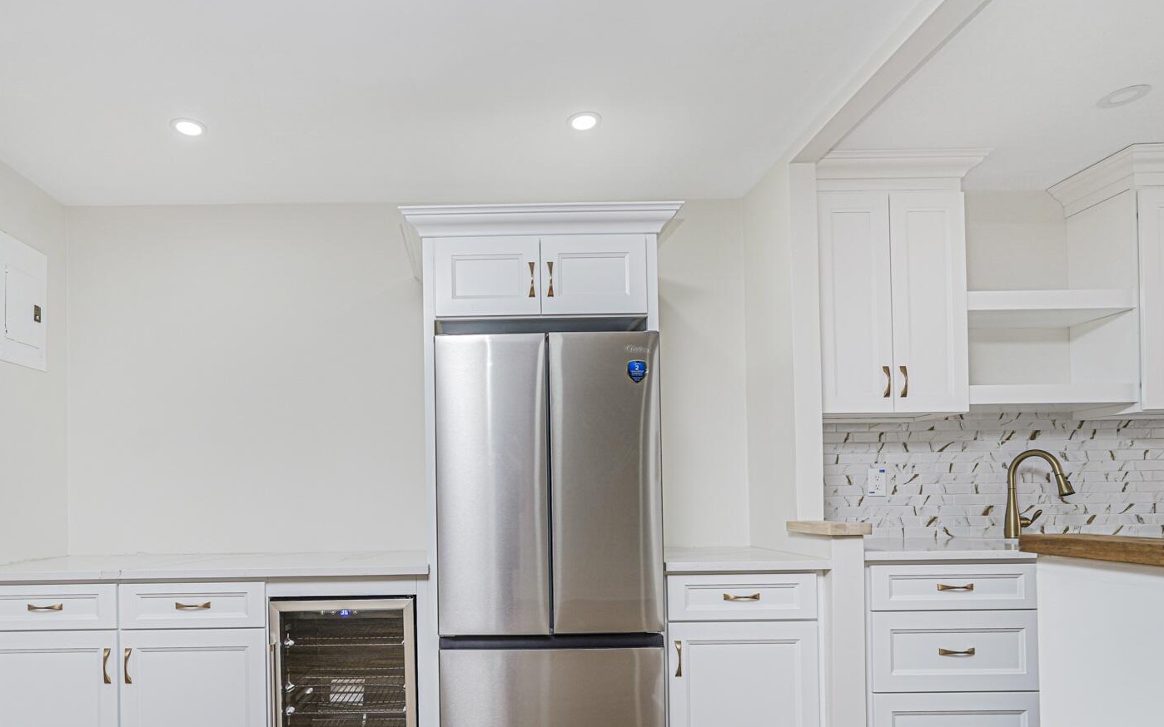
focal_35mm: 21
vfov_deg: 56.1
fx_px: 666
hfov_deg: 81.3
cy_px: 482
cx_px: 467
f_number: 4.5
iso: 50
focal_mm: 16
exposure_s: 1/60
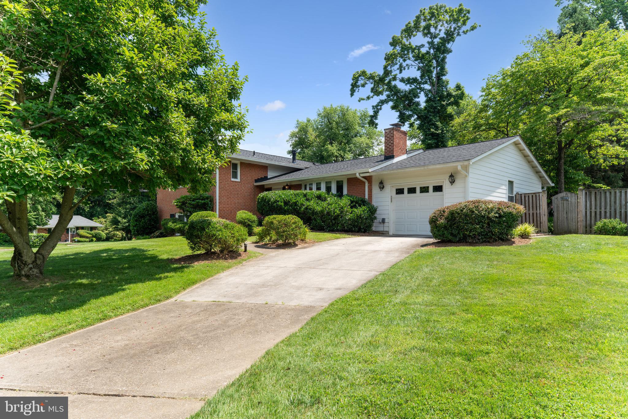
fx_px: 244
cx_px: 314
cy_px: 210
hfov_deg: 104.3
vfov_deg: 81.2
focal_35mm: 14
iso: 200
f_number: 8
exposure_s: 1/200
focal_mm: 14
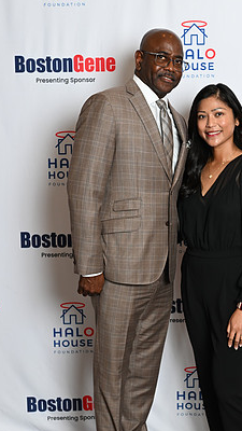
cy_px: 258
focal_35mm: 76
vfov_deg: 27.8
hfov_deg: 15.8
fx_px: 867
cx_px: 186
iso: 200
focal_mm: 50
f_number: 3.2
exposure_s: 1/60
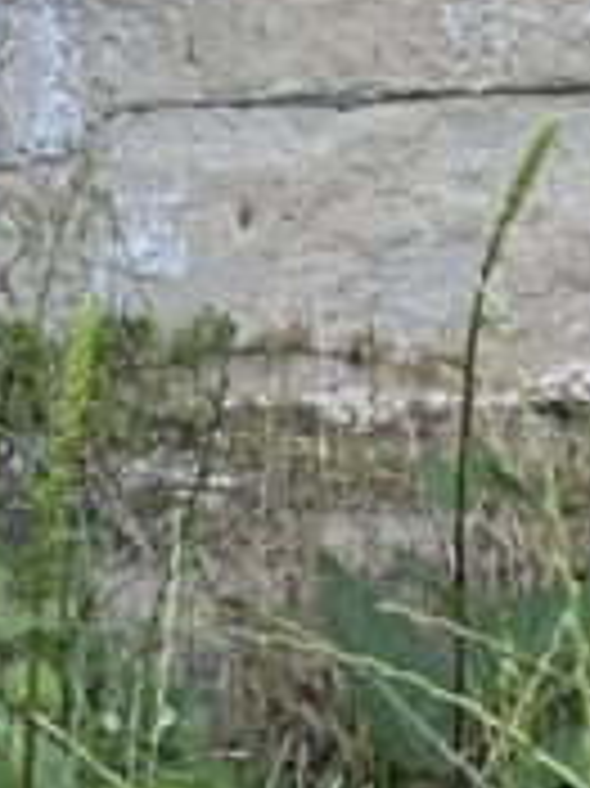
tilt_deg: +2.9
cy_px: -392
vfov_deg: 16.7
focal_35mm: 107
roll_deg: +0.5
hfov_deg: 12.7
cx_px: -428
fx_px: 2435
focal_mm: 4.25
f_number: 1.8
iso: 32
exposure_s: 1/364
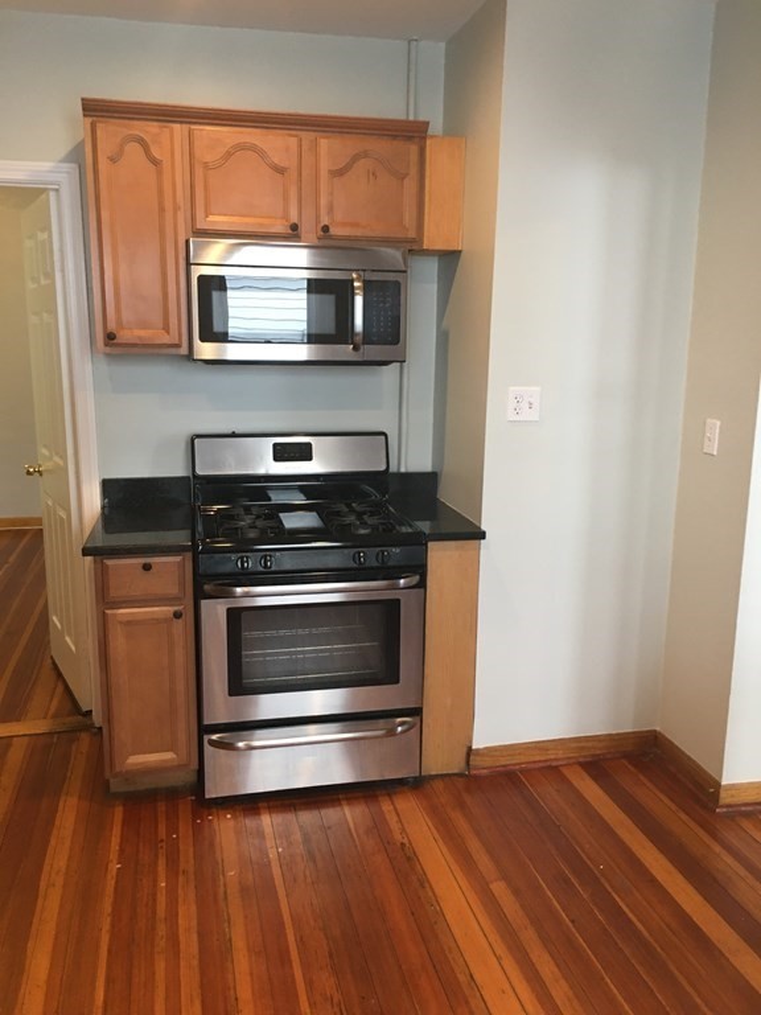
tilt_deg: -9.4
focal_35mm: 29
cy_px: 508
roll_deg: -0.3
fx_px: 850
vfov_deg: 61.7
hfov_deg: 48.2
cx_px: 380
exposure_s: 1/30
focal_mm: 4.15
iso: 100
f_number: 2.2
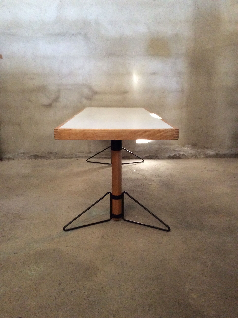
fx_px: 294
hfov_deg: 44.1
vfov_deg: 56.9
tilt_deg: -13.6
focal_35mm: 32
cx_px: 119
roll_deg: +2.2
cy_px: 159
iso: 320
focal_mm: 3.3
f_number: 2.4
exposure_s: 1/25
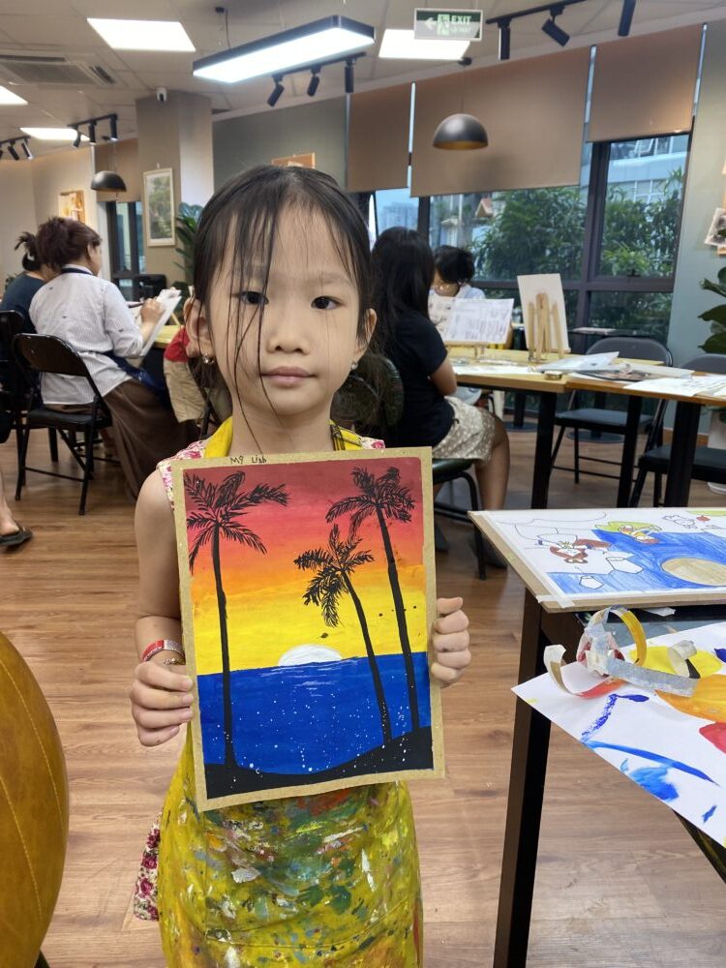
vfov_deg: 67.3
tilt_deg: -13.7
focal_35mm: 26
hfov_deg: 53.1
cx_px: 363
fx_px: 727
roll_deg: -2.2
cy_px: 484
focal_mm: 4.25
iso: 125
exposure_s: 1/121
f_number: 1.8
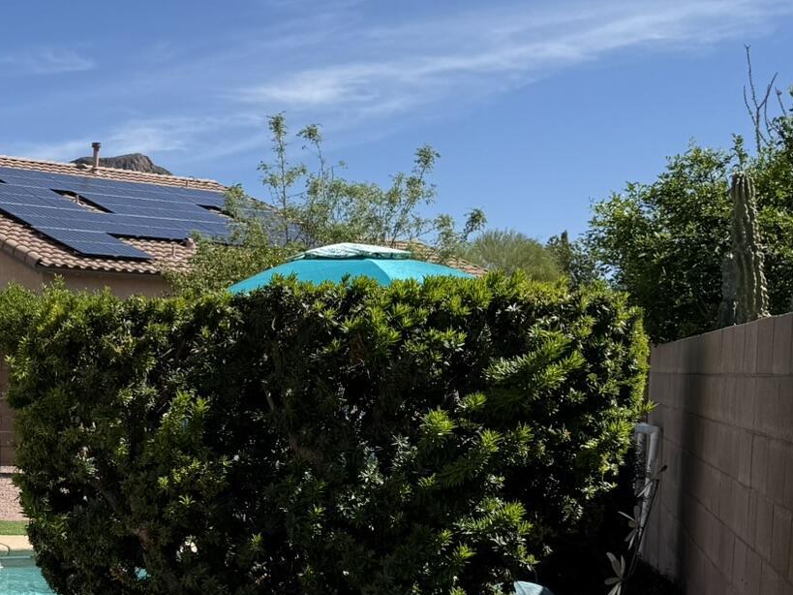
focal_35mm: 60
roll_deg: -1.1
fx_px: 1374
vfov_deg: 24.1
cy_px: 466
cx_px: -85
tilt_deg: -3.7
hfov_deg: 29.0
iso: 80
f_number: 1.78
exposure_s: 1/6173
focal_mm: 6.76
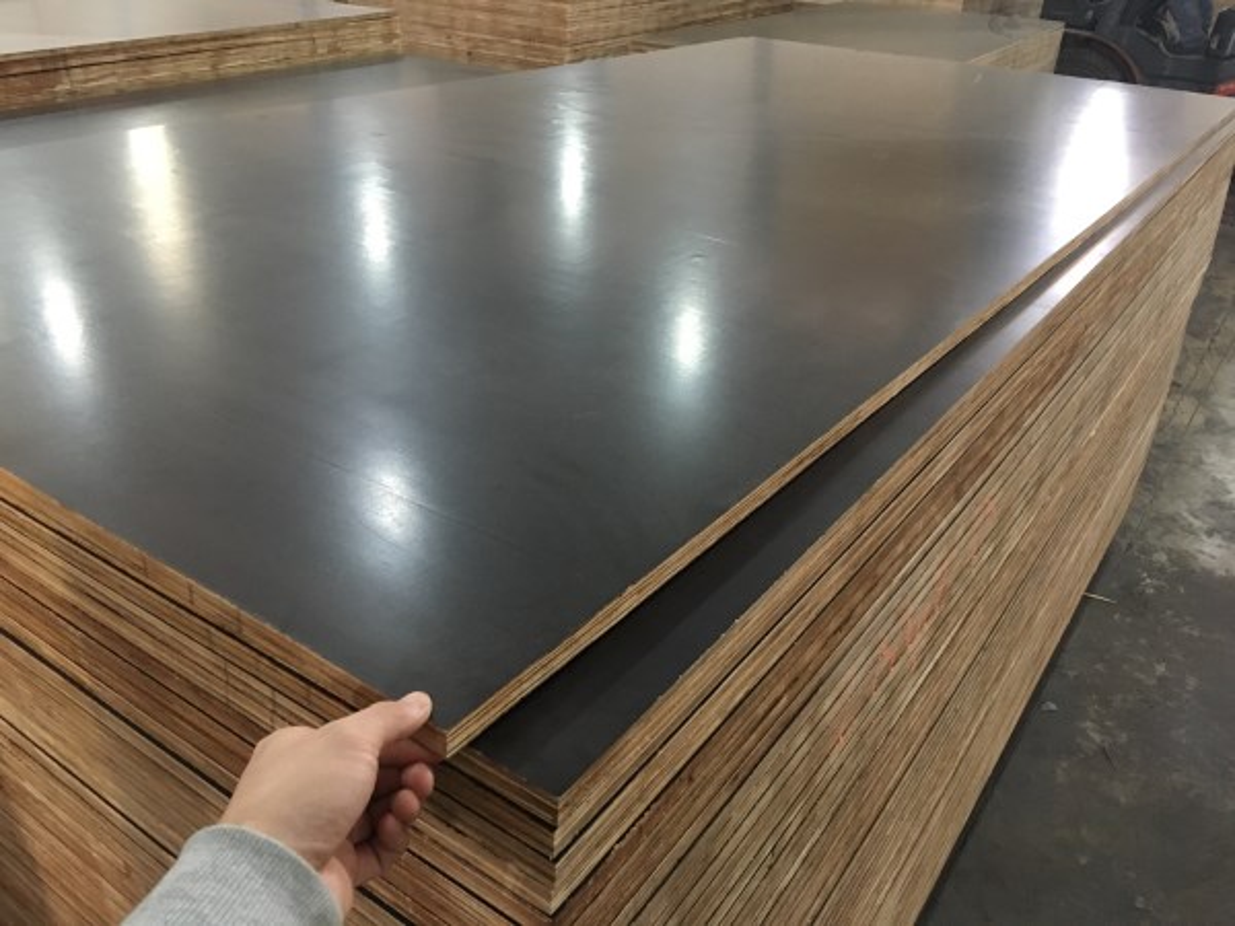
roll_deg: -1.7
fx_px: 1035
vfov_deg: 48.2
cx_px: 618
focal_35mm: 29
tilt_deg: -27.3
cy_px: 463
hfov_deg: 61.7
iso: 200
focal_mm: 4.15
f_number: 2.2
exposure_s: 1/17
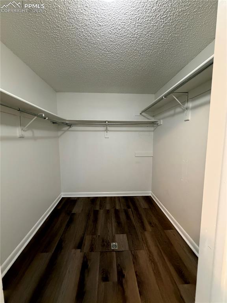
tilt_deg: -6.5
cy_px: 152
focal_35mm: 14
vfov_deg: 102.1
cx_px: 114
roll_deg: -0.1
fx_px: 122
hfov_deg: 85.7
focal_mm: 2.22
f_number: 2.2
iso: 800
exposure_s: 1/60
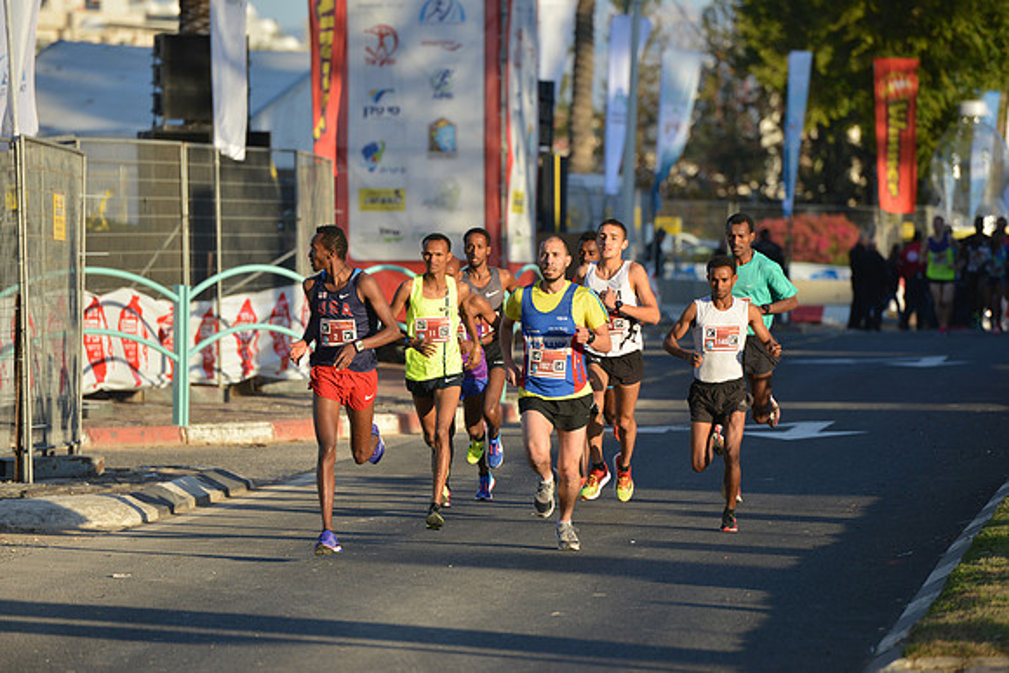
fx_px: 5607
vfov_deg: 6.9
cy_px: 336
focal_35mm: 200
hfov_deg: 10.3
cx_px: 504
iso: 400
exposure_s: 1/2000
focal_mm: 200
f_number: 5
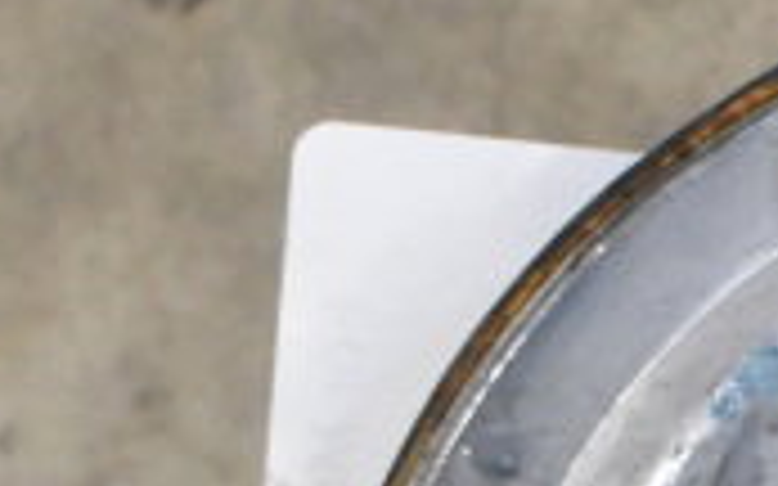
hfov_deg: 8.2
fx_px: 5314
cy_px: 713
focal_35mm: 251
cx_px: 1142
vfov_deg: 5.2
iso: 6400
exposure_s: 1/50
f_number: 4.2
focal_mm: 31
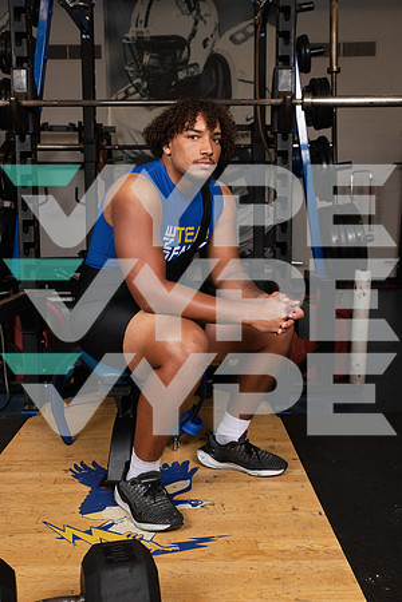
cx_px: 201
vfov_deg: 48.5
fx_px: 670
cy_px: 301
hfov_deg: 33.4
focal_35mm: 40
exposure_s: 1/250
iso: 800
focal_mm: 40
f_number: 7.1
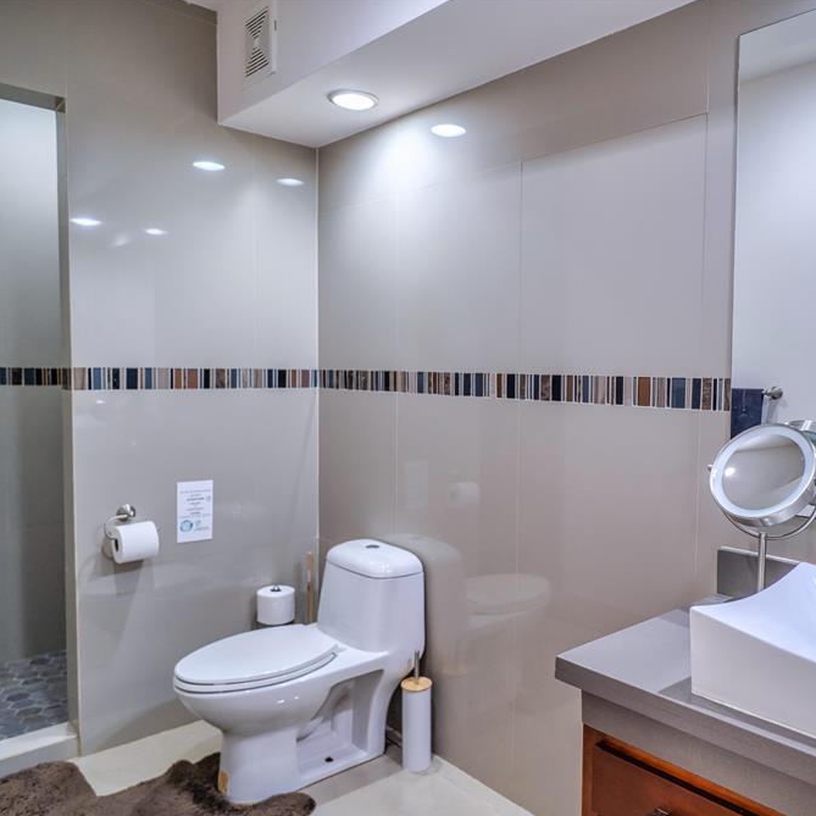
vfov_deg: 60.9
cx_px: 526
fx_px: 693
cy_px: 412
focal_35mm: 26
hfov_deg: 59.9
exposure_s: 1/60
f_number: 3.5
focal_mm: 20
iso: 500
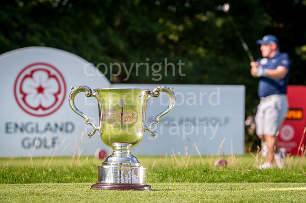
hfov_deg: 11.7
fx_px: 1499
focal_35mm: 176
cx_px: 168
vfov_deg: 7.8
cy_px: 95
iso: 250
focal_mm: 160
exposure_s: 1/250
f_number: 11
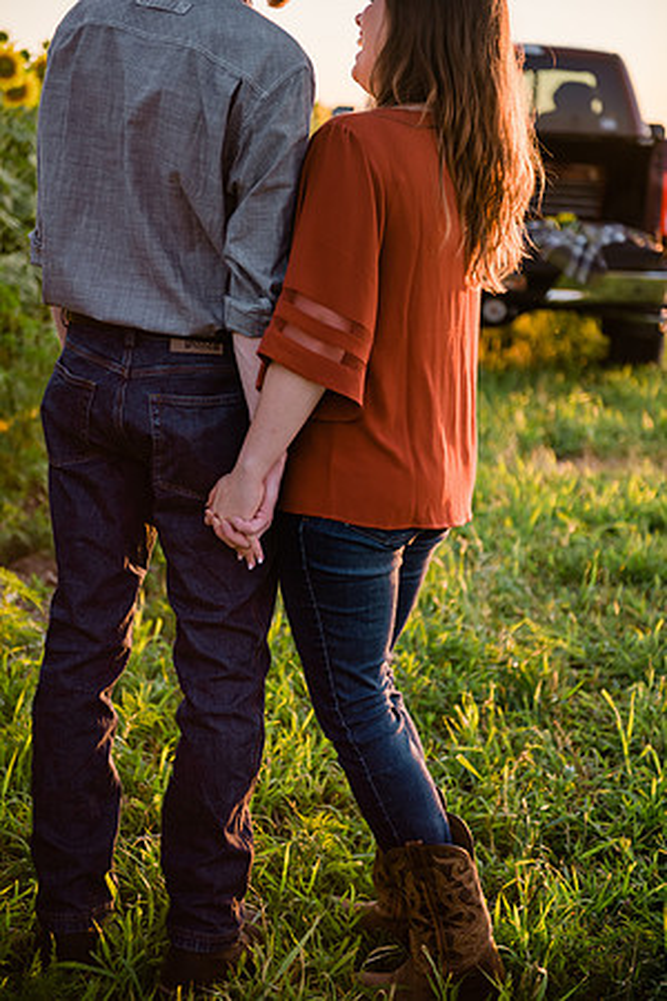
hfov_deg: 19.5
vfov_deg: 28.8
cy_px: 500
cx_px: 334
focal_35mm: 70
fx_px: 1945
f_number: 2.8
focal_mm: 70
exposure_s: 1/400
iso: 320
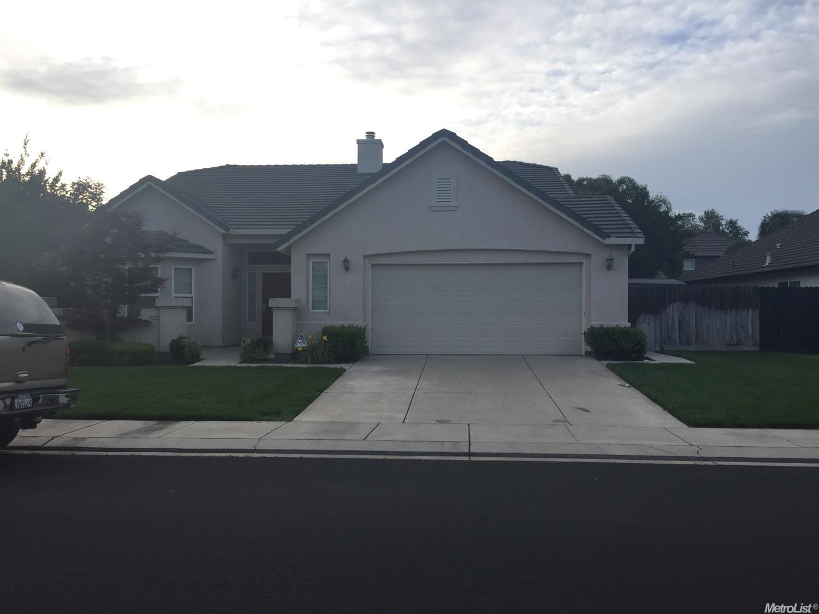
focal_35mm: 29
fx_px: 686
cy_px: 307
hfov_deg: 61.7
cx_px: 410
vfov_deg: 48.2
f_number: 2.2
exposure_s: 1/439
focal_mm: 4.15
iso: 32
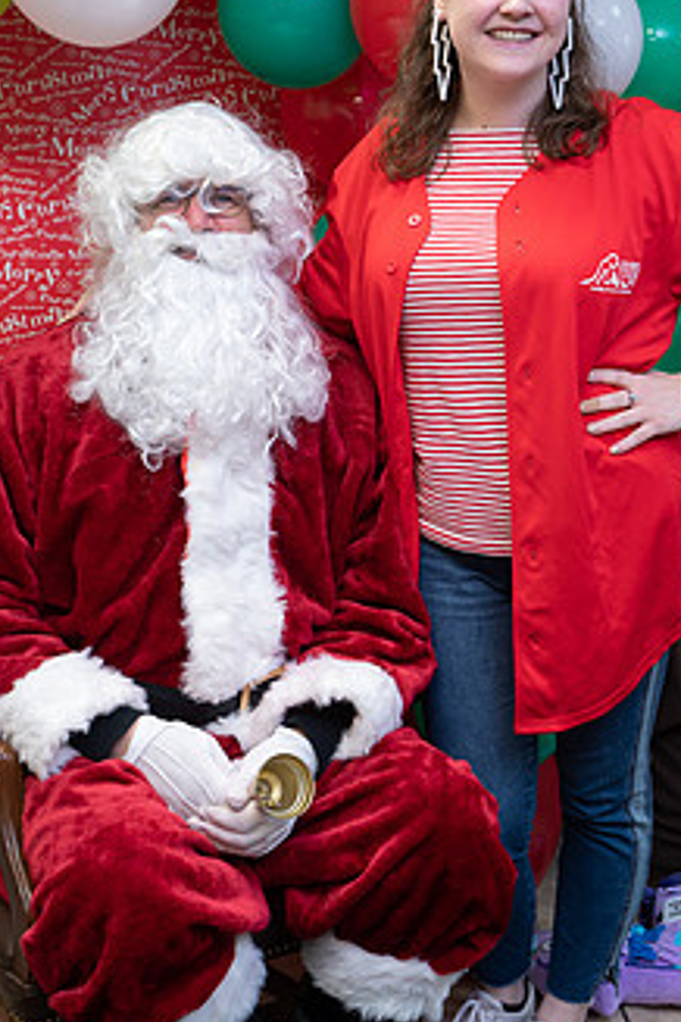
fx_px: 1873
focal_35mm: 66
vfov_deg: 30.4
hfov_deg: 20.6
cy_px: 413
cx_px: 362
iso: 640
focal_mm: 48
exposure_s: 1/30
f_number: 4.5
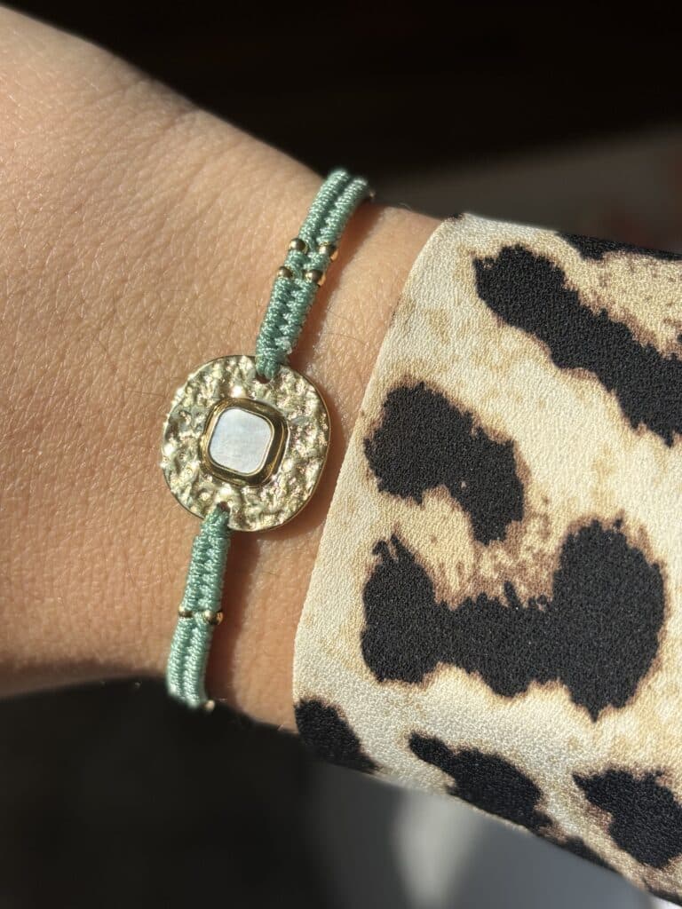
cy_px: 454
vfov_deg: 36.8
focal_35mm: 52
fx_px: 1366
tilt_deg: -55.3
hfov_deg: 28.0
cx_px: 341
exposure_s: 1/2639
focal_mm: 5.96
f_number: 1.6
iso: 40
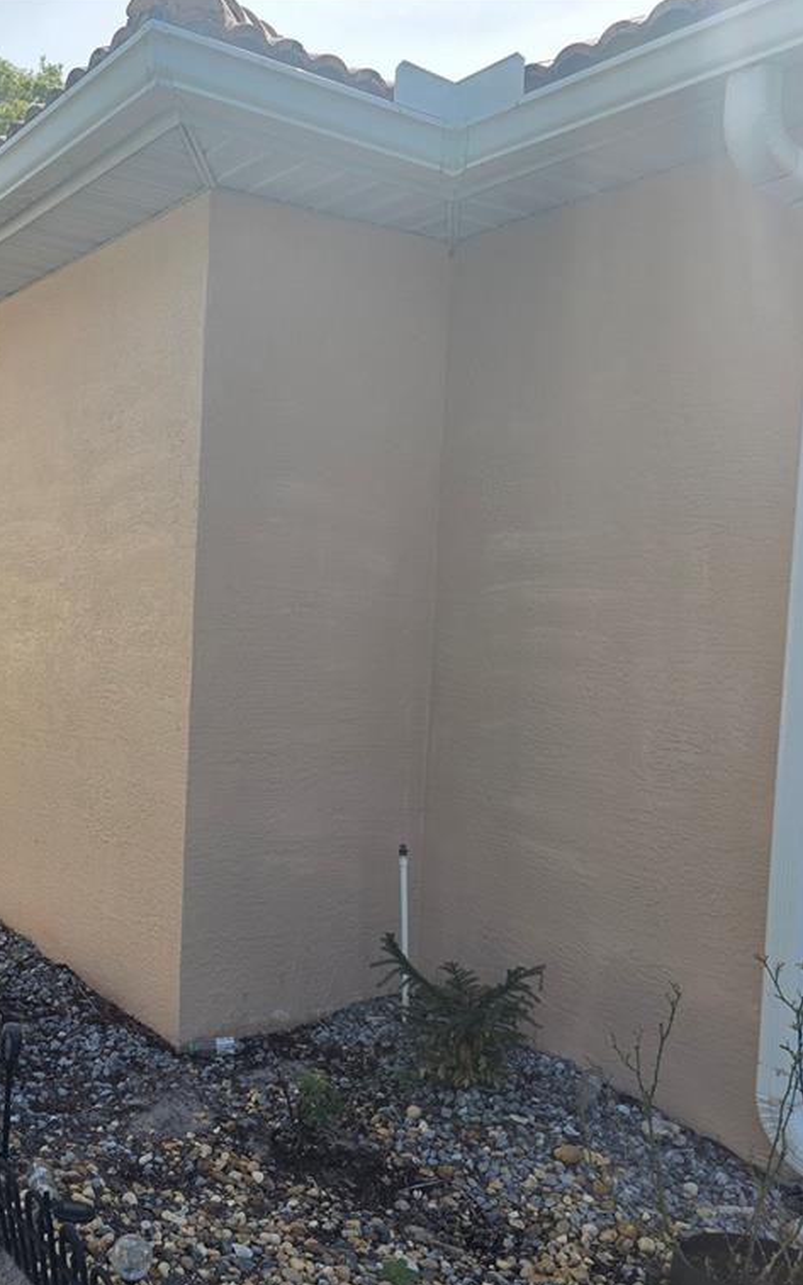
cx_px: 127
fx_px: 1156
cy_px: 643
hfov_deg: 36.6
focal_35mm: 33
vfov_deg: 58.1
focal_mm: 6.3
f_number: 1.7
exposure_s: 1/4333
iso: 80
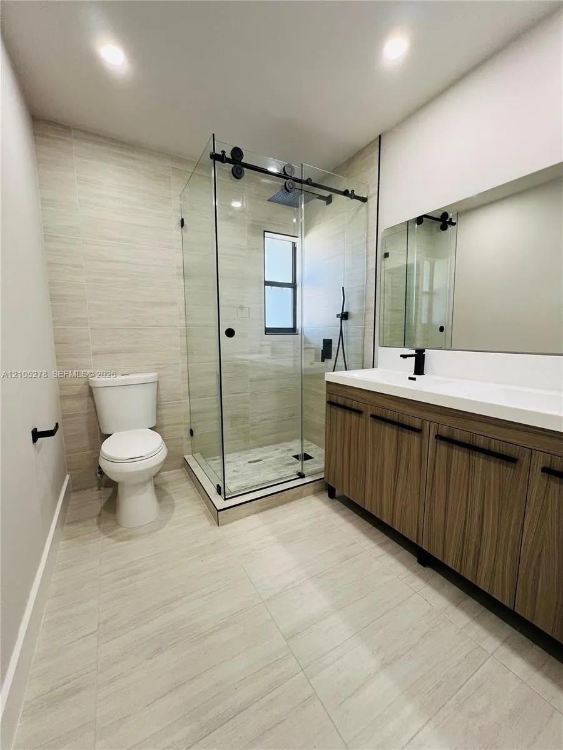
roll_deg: +0.8
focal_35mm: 13
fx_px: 282
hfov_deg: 89.9
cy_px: 375
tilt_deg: -7.3
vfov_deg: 106.2
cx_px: 282
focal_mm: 1.57
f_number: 1.8
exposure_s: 1/120
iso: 160
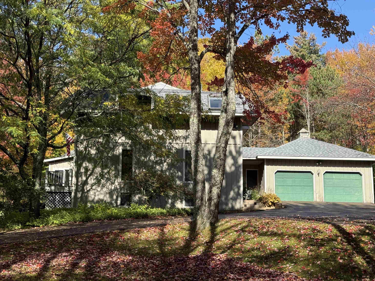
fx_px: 520
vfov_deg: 30.3
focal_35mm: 48
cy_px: 140
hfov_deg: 39.7
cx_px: 188
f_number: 1.78
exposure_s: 1/1513
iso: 64
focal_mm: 6.76
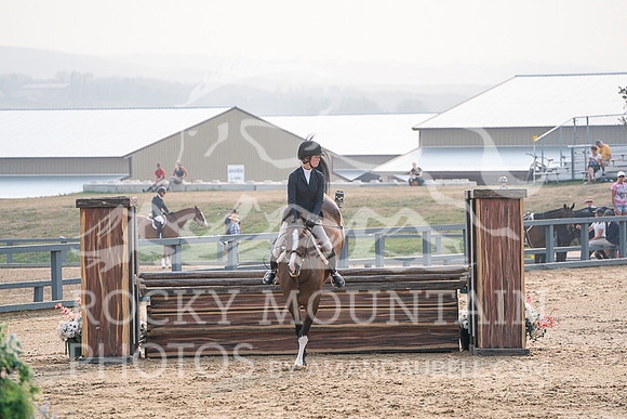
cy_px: 210
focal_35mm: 209
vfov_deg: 6.6
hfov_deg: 9.8
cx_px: 314
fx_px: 3641
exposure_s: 1/1000
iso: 500
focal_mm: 209
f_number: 5.6
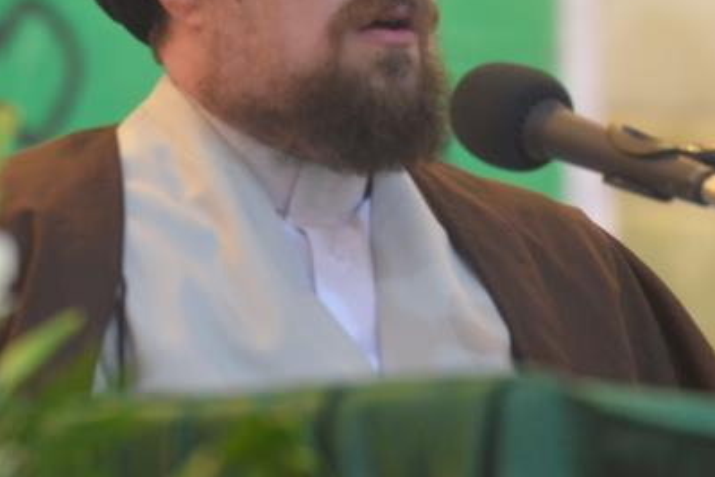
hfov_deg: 4.0
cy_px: -28
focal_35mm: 513
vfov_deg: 2.7
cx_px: 371
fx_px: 10188
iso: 2000
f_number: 4
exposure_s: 1/40
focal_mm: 200
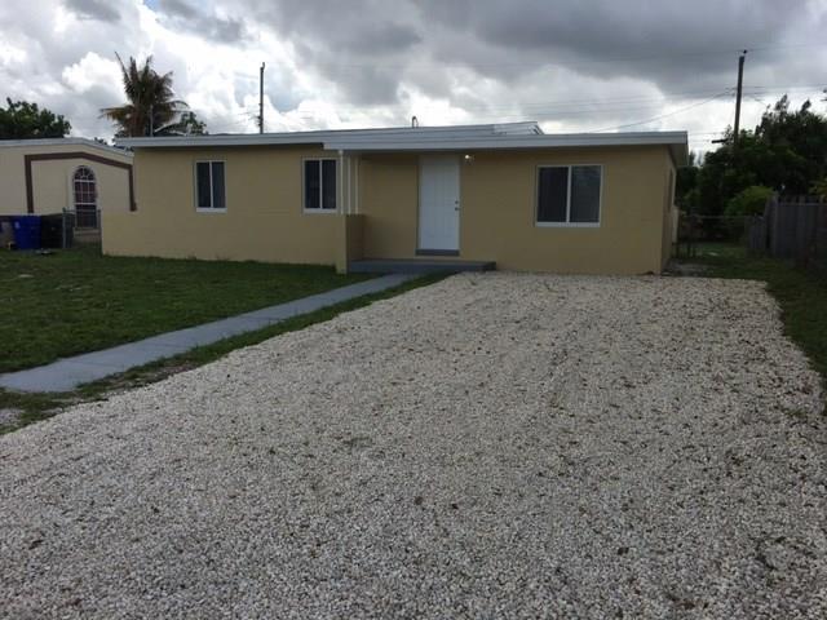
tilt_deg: -7.1
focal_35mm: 29
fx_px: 693
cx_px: 414
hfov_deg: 61.7
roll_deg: -1.1
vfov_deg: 48.2
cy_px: 310
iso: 25
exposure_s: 1/1603
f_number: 2.2
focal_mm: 4.15
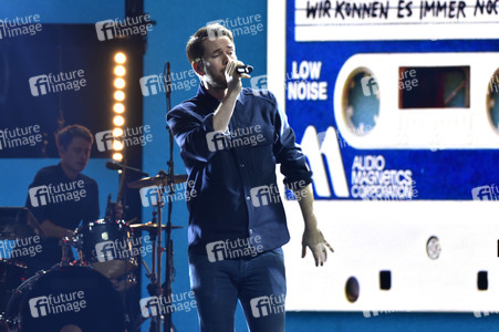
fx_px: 2770
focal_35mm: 200
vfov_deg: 6.9
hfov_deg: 10.3
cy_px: 166
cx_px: 250
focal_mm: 200
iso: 1250
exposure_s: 1/160
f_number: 5.6
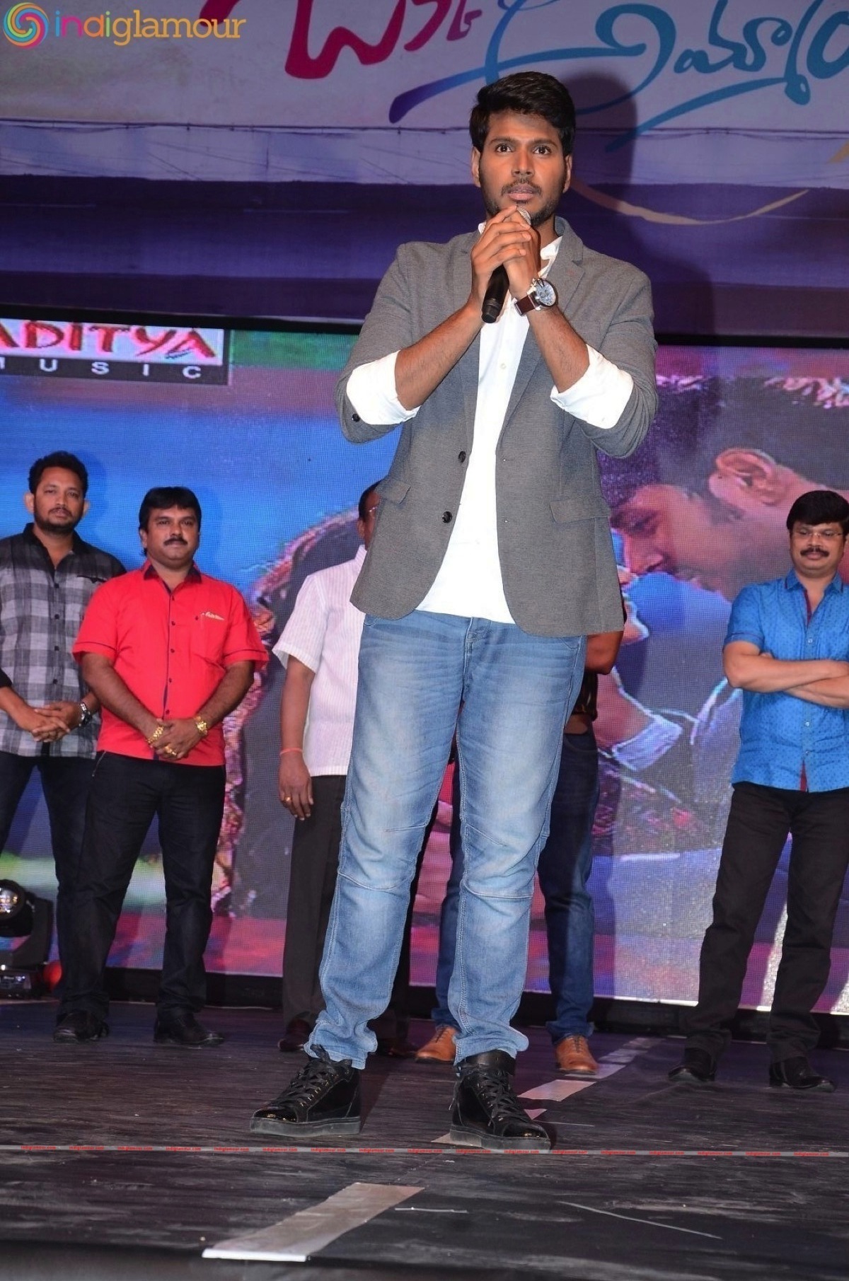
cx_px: 424
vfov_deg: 21.9
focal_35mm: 93
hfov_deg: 14.6
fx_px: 3304
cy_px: 640
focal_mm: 62
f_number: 5.6
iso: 1000
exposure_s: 1/125
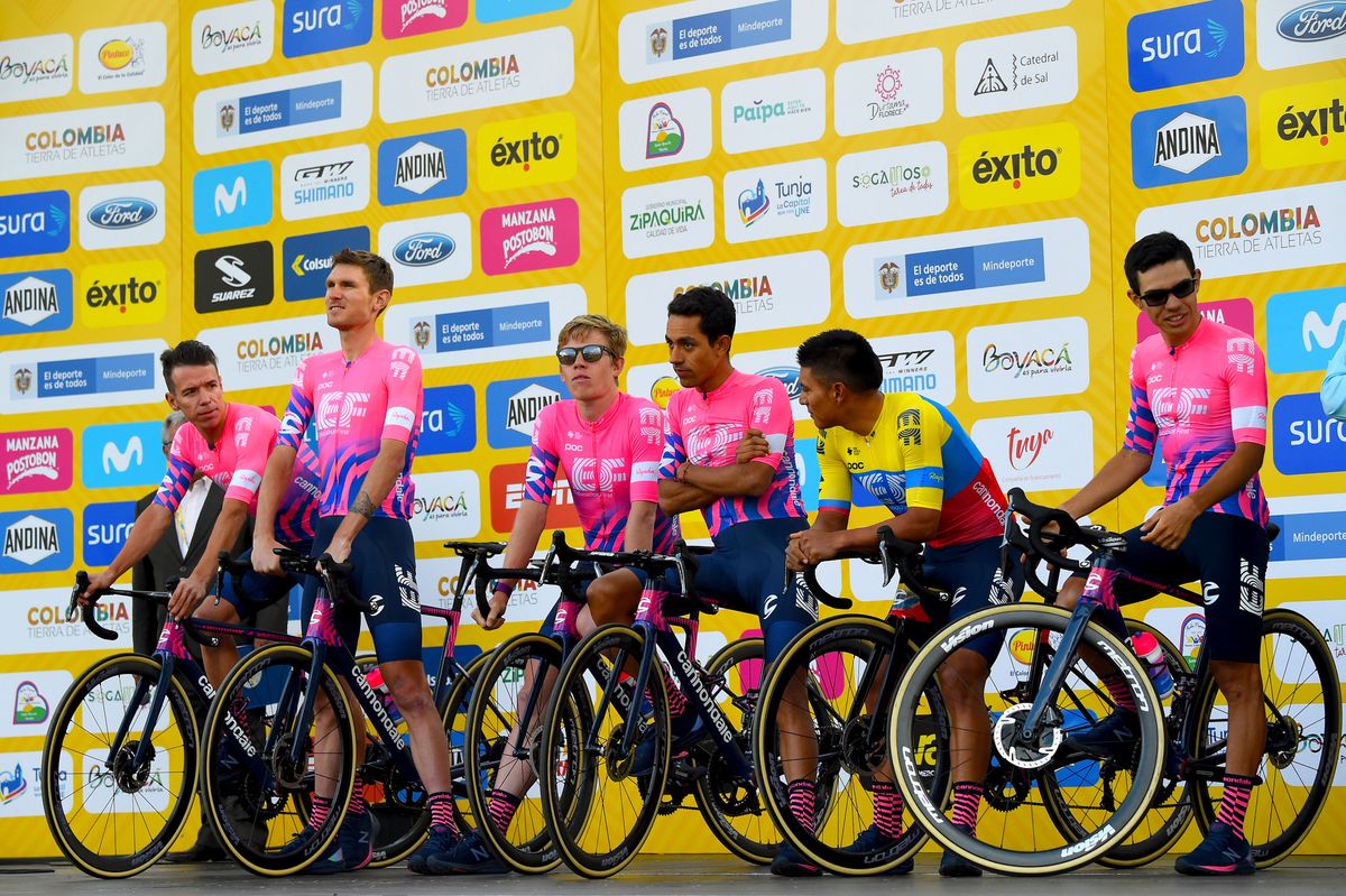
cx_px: 673
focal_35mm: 120
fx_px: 4485
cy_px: 448
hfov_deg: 17.1
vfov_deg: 11.4
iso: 1600
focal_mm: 120
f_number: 6.3
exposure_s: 1/800
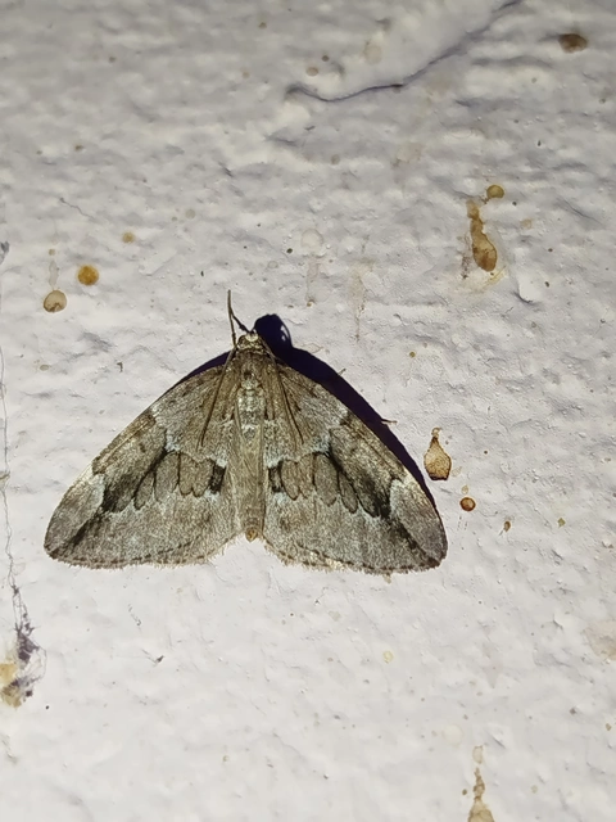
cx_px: 308
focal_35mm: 69
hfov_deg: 21.3
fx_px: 1637
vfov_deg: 28.2
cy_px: 411
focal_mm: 5.31
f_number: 1.7
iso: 80
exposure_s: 1/50
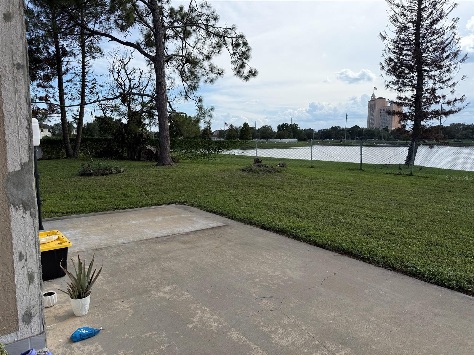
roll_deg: +0.2
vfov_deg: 56.8
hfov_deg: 71.6
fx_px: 329
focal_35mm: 24
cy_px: 178
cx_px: 237
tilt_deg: -5.5
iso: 80
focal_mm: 6.76
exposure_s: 1/4405
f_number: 1.78
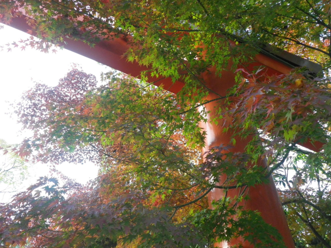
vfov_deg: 40.7
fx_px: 335
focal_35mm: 35
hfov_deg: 52.6
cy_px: 124
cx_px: 166
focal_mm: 6.2
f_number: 3.8
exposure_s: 1/60
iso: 160
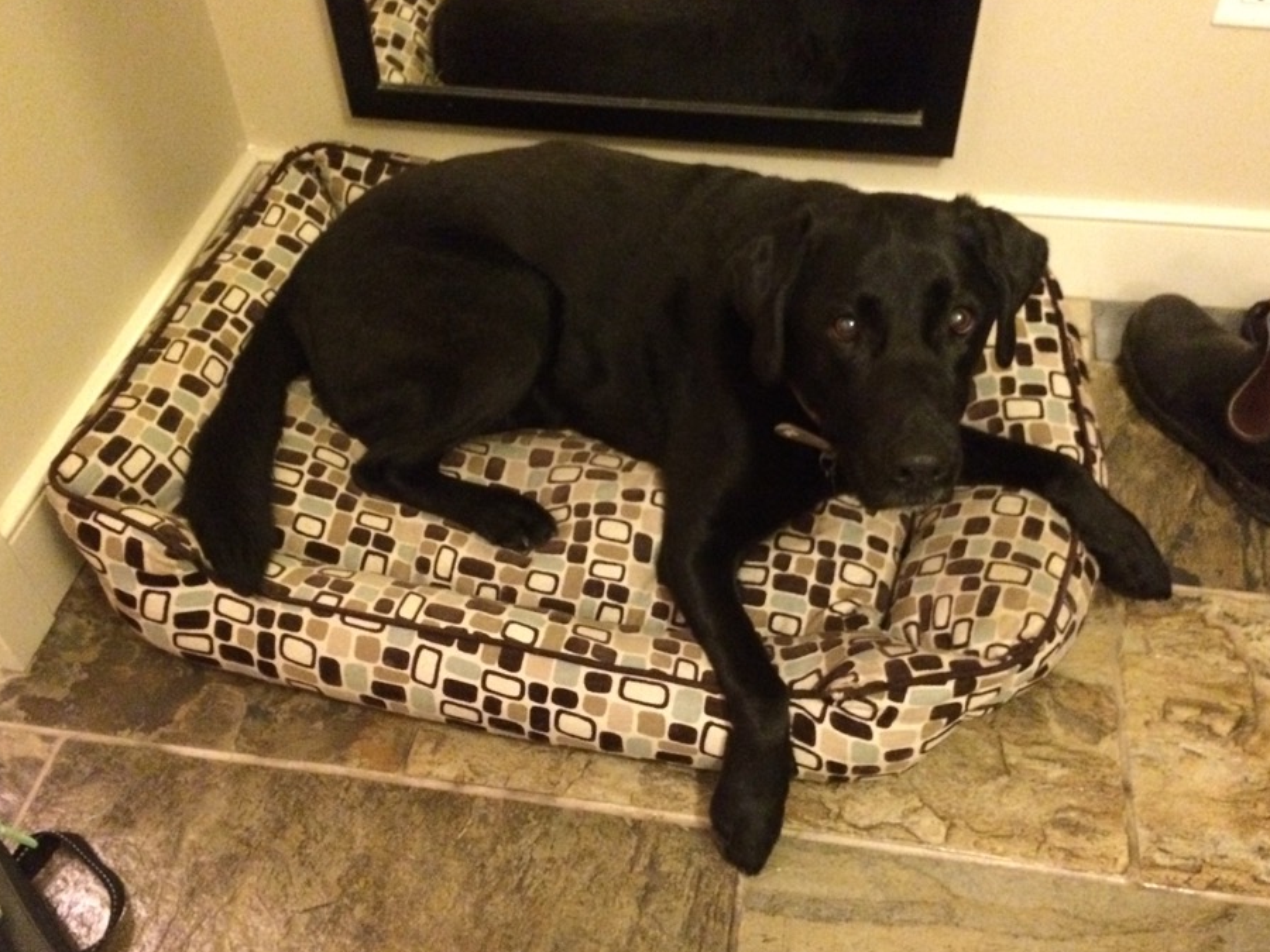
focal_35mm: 33
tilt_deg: -49.9
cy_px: 522
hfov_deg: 55.4
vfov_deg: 42.9
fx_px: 1211
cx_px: 645
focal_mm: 4.15
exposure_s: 1/15
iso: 800
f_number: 2.2
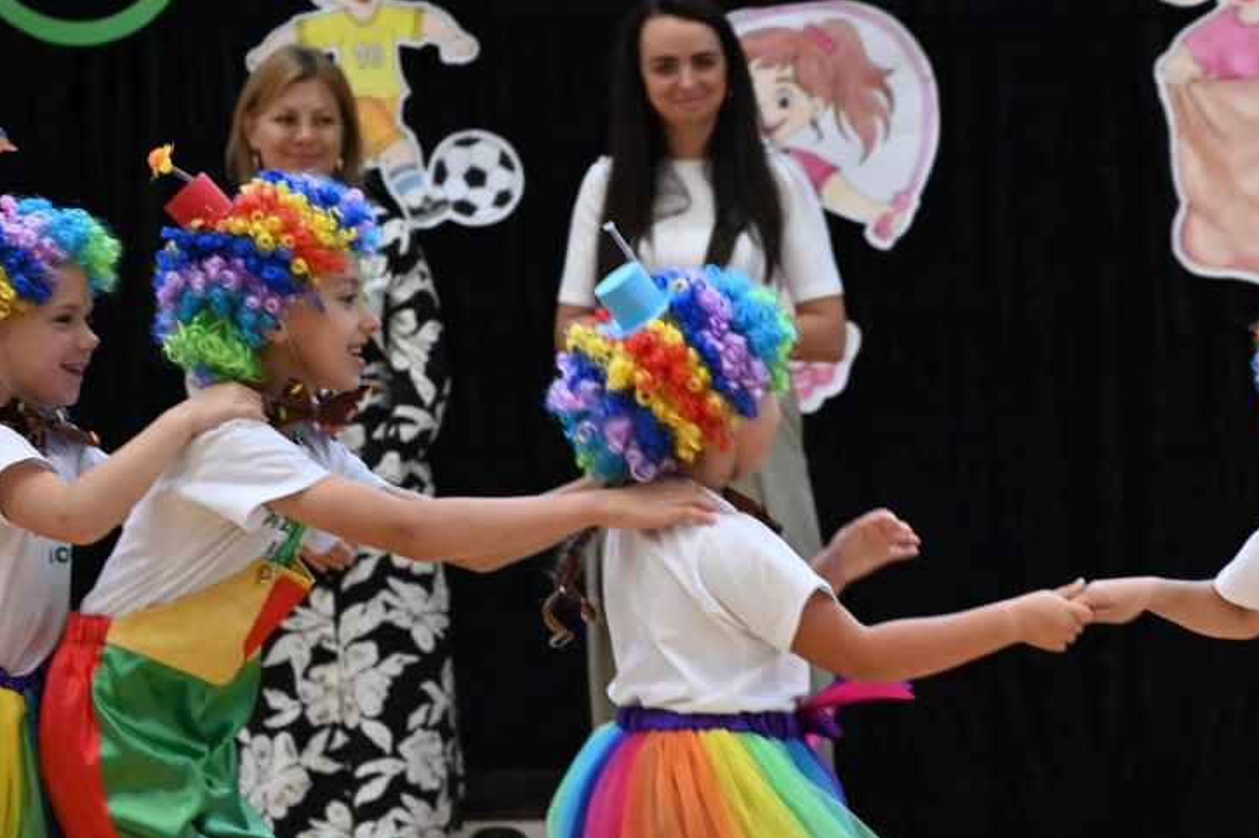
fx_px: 4439
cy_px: 795
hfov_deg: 15.6
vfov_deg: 10.7
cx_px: 1429
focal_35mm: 127
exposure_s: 1/200
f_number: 2.8
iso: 400
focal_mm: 46
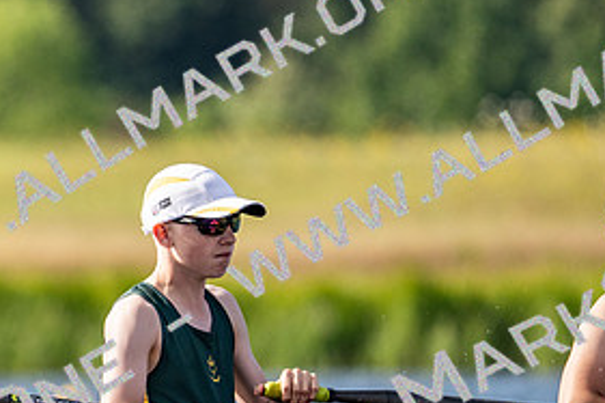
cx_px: 69
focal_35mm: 1238
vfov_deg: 1.1
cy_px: 334
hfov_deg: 1.7
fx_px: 20792
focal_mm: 400
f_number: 4.5
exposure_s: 1/2500
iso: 220
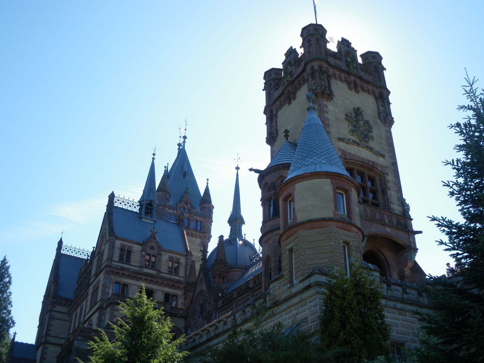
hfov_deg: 50.1
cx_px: 247
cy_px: 179
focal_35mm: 37
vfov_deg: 38.7
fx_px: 517
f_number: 5.4
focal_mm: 6.3
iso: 64
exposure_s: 1/100
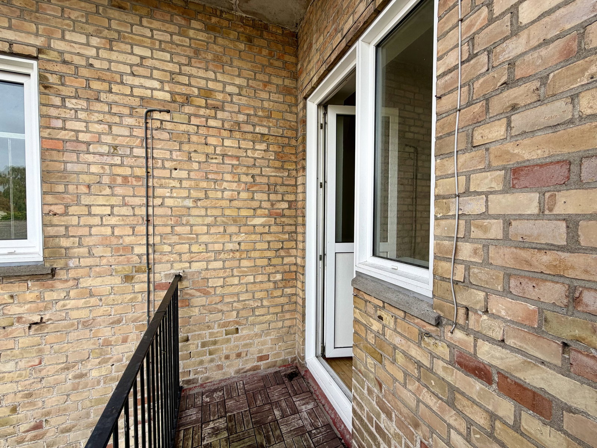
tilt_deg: -1.2
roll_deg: +0.1
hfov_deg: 102.1
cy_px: 224
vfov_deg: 85.7
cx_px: 298
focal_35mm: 14
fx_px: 241
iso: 40
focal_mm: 2.22
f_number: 2.2
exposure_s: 1/220
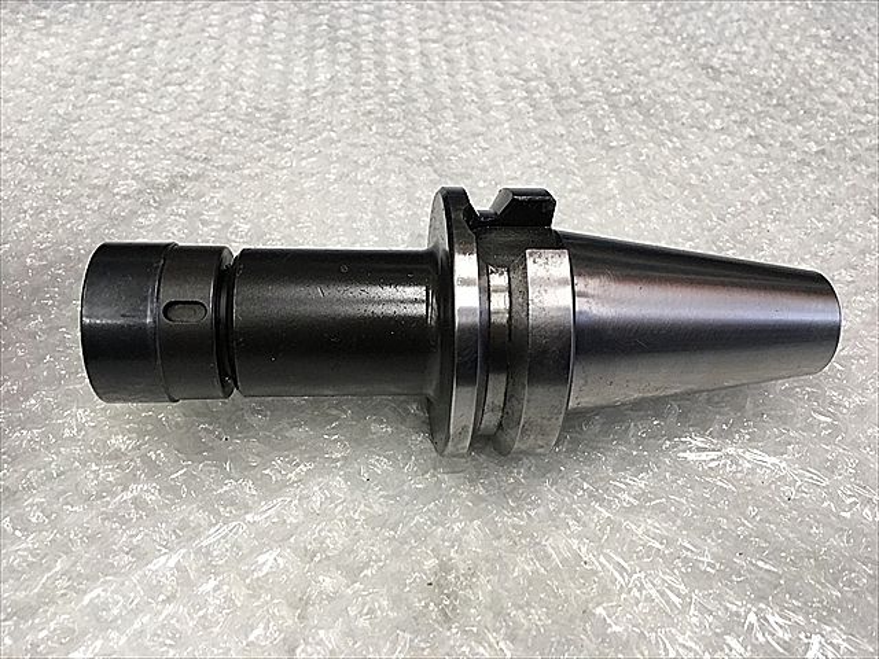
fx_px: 736
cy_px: 330
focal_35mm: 29
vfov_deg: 48.2
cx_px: 440
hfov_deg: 61.7
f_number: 2.2
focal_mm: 4.15
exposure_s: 1/30
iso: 80
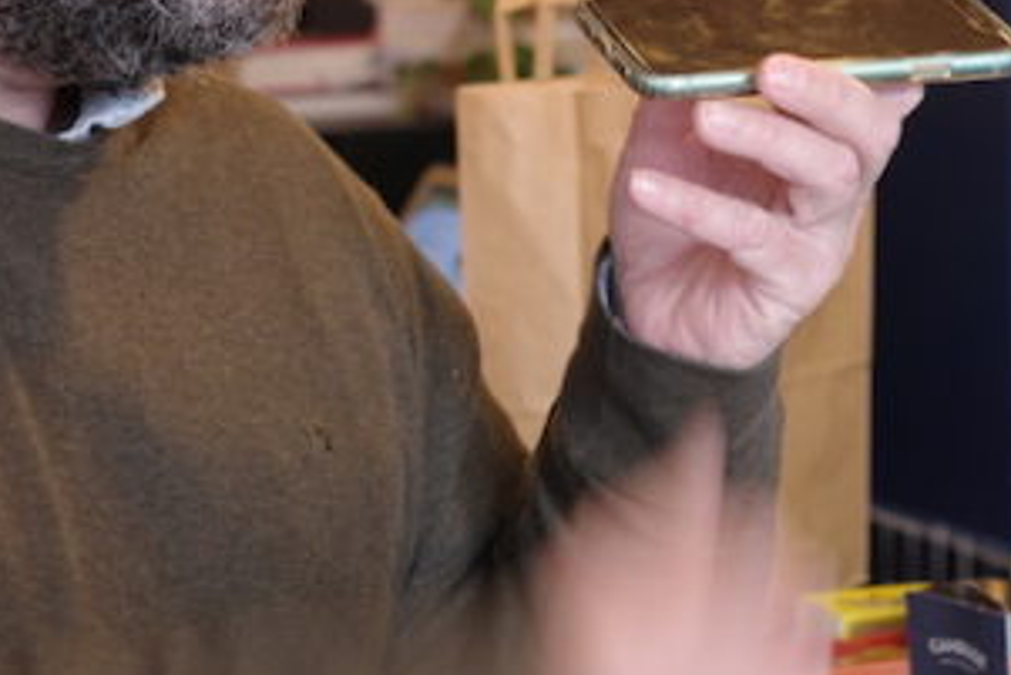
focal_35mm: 102
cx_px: 789
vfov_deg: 13.2
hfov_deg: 19.8
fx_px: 2866
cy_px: -34
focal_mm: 26
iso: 640
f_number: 2.8
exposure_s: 1/40
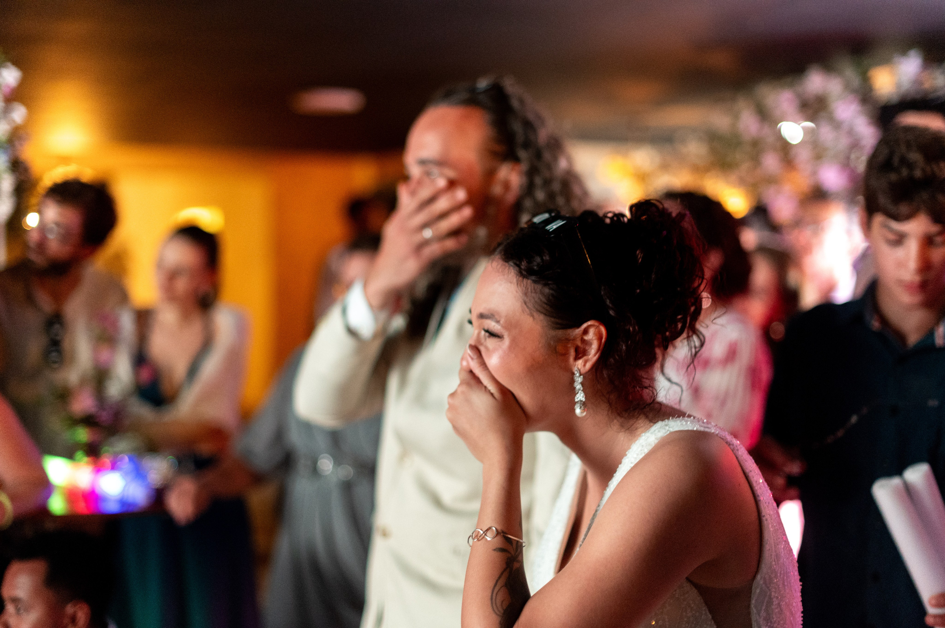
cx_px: 472
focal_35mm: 50
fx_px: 1312
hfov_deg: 39.6
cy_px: 314
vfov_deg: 27.0
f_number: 1.6
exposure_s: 1/200
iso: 8000
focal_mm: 50
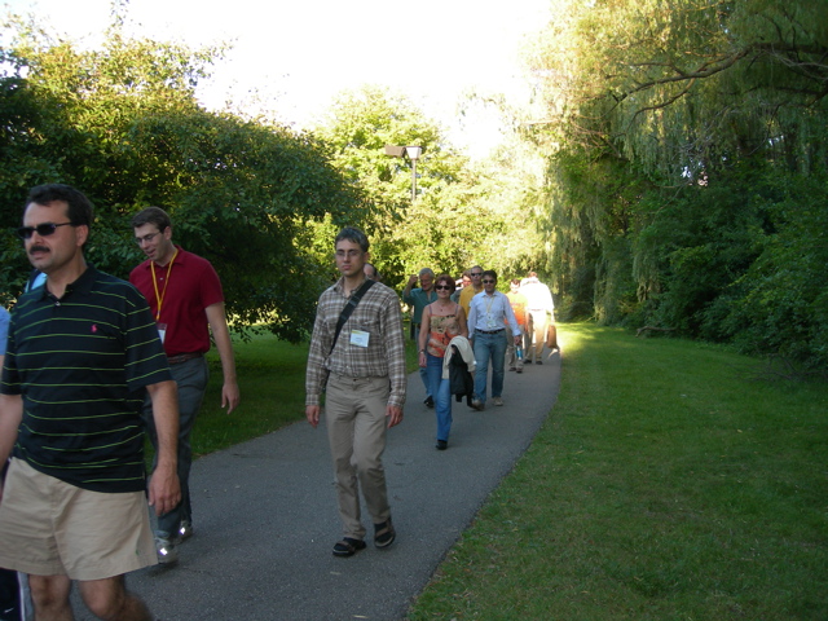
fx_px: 909
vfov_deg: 37.7
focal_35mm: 38
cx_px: 414
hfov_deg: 49.0
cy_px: 310
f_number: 2.8
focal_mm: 7.8
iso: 50
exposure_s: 1/133
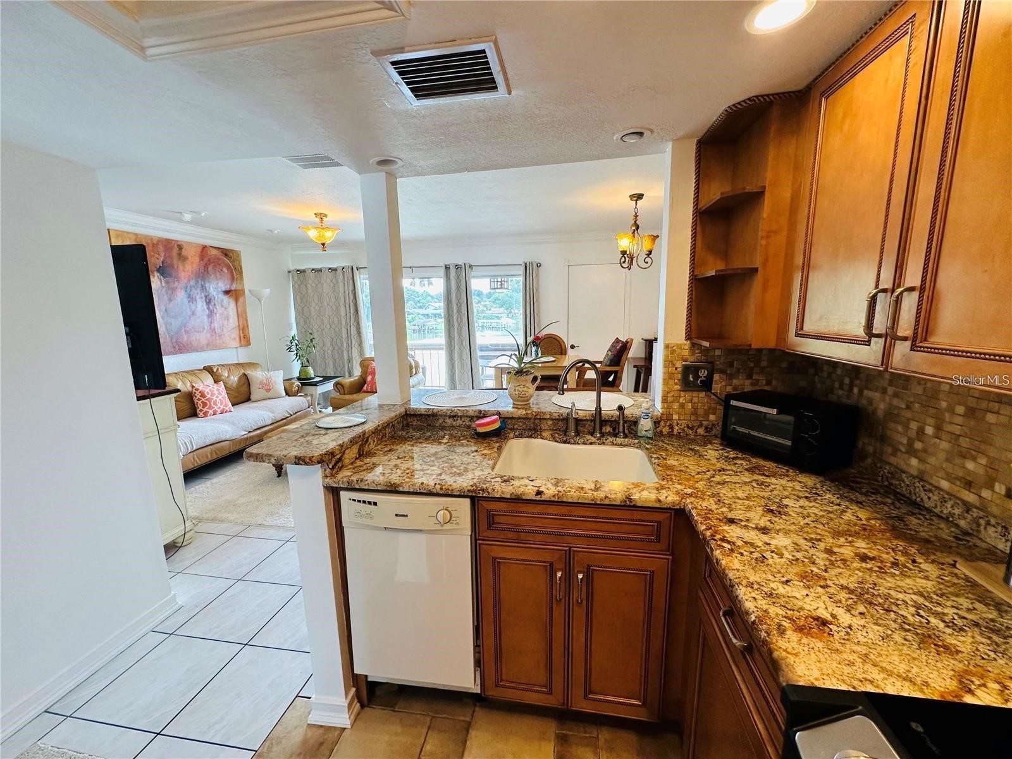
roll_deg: +0.3
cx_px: 506
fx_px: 409
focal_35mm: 14
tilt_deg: -9.9
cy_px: 380
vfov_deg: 85.7
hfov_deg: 102.1
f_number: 2.2
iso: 160
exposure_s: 1/120
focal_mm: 2.22
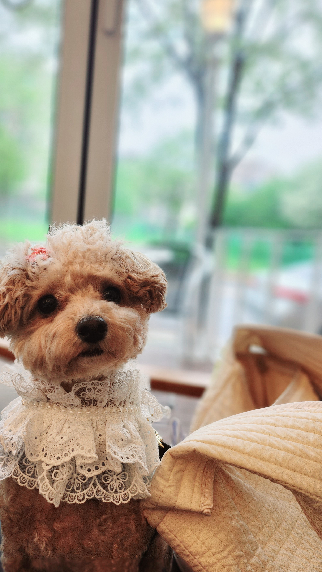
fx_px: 410
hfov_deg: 42.3
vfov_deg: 69.9
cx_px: 105
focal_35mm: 27
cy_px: 286
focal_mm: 5
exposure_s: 1/120
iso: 80
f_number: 1.8
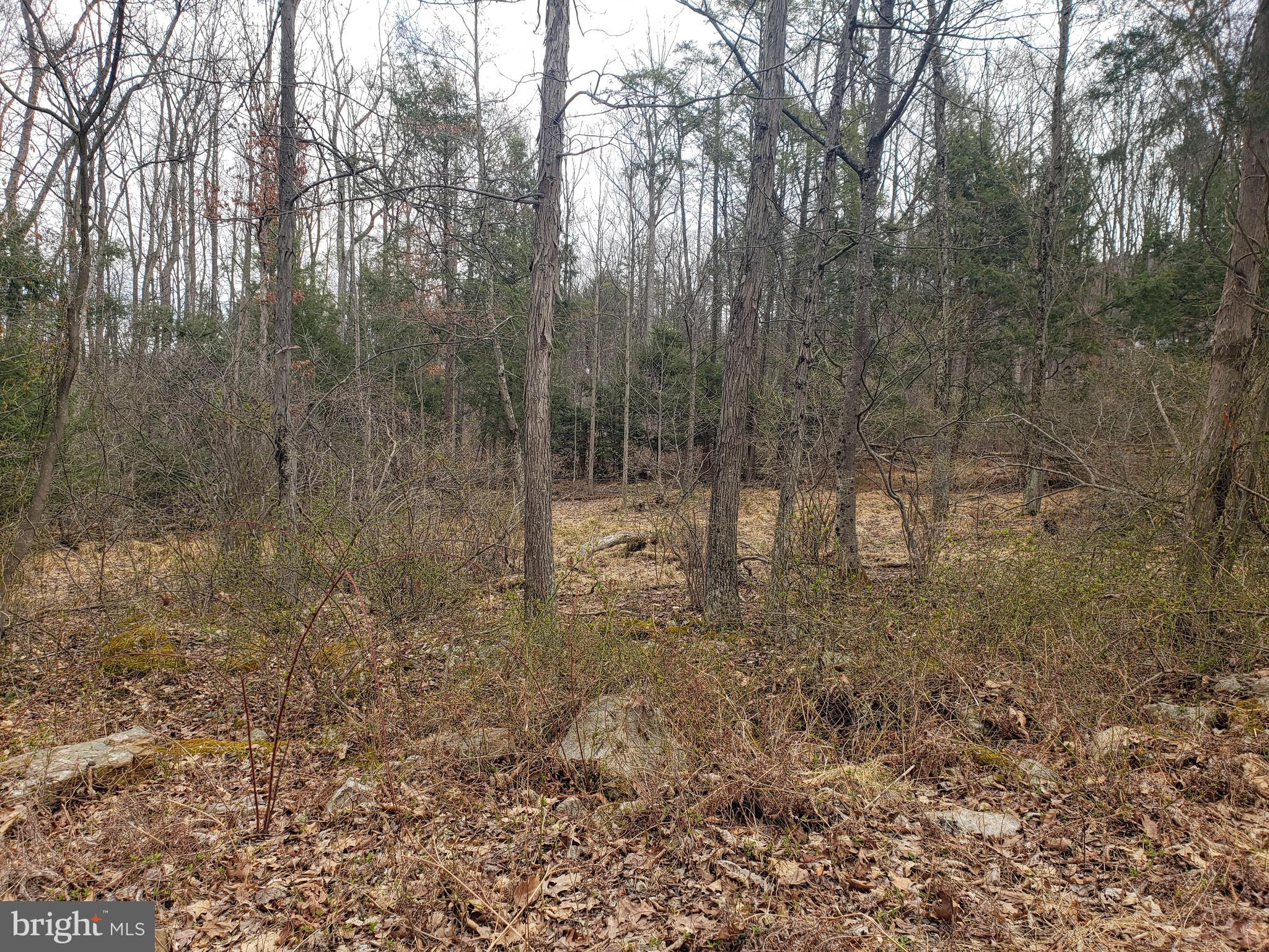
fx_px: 953
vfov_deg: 53.1
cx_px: 634
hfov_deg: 67.3
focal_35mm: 26
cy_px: 476
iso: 50
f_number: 2.4
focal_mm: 4.3
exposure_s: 1/330
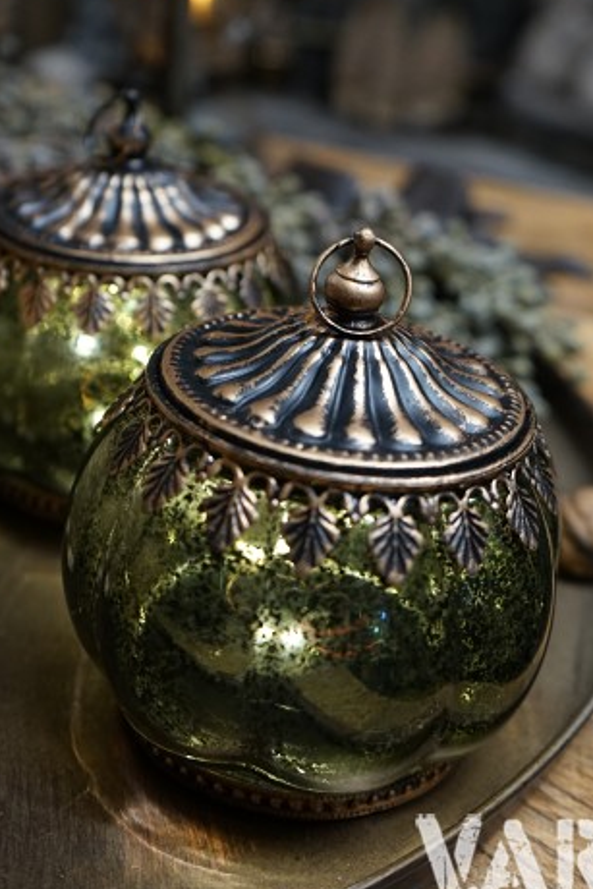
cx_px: 334
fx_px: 1062
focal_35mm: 43
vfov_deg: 45.2
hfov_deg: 31.2
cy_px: 365
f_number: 4
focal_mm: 33
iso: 1600
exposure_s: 1/60
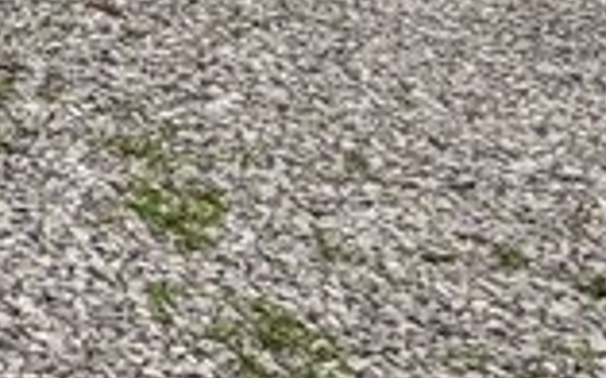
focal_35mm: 97
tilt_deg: -8.4
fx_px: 1601
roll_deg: -0.5
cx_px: -899
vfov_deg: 12.1
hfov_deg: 13.9
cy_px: -355
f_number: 2.2
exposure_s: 1/830
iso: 20
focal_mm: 2.22
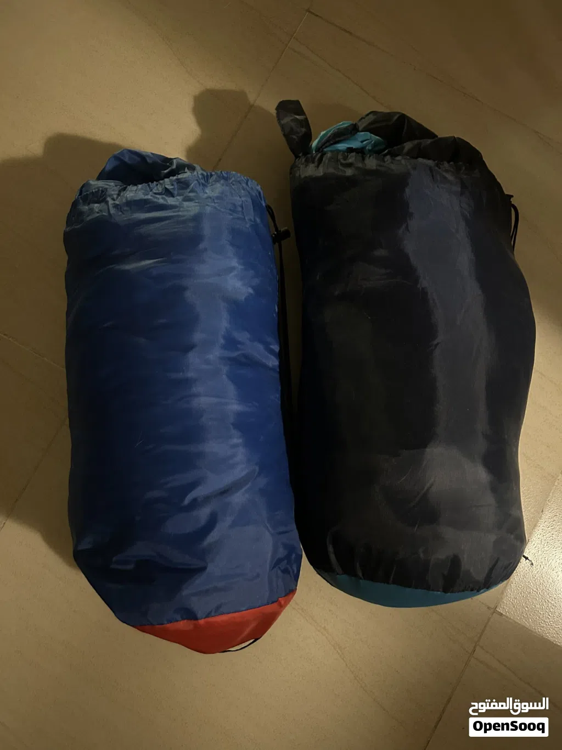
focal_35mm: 26
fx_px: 563
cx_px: 281
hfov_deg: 53.1
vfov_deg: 67.3
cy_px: 375
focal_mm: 5.7
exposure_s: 1/25
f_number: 1.5
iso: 1000
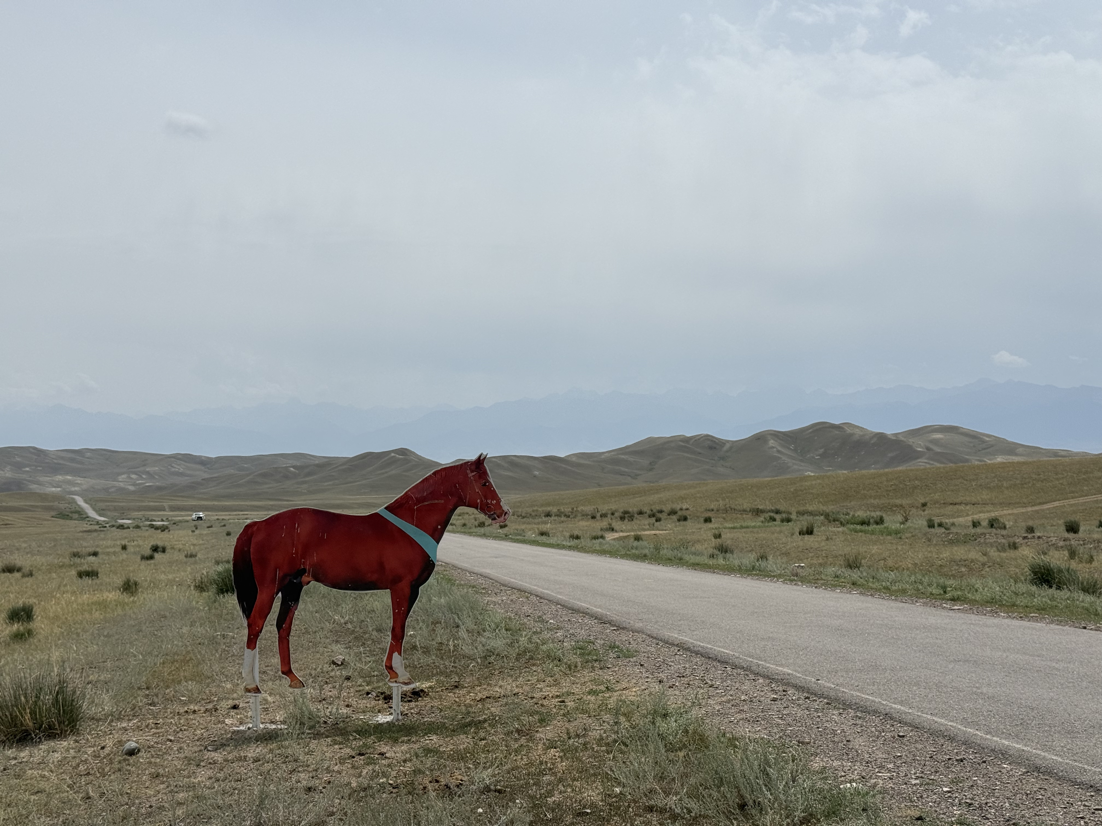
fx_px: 1528
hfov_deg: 39.7
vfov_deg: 30.3
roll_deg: +0.2
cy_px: 413
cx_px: 551
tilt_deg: +0.3
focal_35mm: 48
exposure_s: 1/11364
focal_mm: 6.76
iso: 50
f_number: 1.78
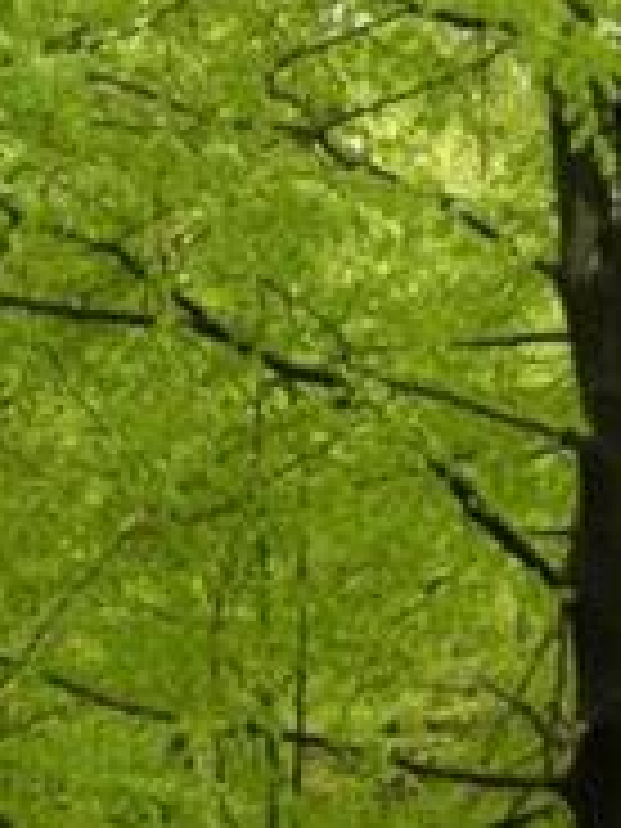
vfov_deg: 14.9
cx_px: 927
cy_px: 274
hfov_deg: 10.8
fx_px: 3157
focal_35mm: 132
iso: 100
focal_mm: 5.8
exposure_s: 1/37.4
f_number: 2.8
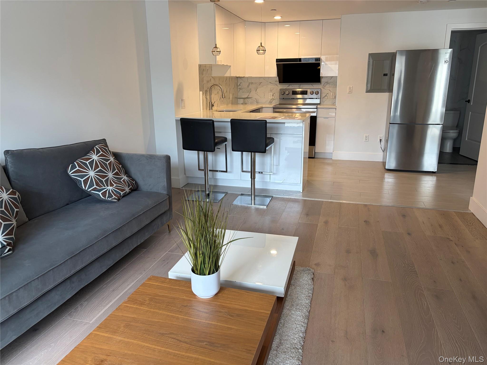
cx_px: 244
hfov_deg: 67.3
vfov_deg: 53.1
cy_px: 182
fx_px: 366
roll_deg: +0.7
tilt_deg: -14.8
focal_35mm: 26
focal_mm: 5.96
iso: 125
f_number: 1.6
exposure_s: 1/120
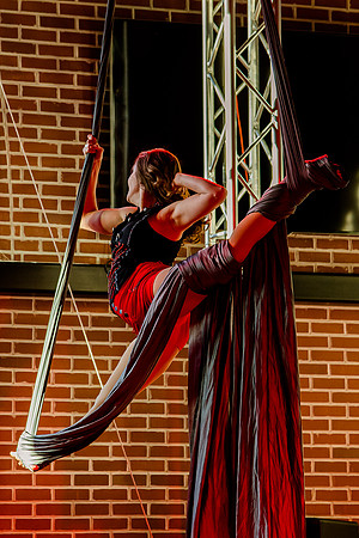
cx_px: 136
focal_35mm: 181
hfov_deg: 7.6
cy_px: 233
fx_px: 2711
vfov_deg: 11.3
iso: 1600
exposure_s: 1/200
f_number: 5
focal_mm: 95
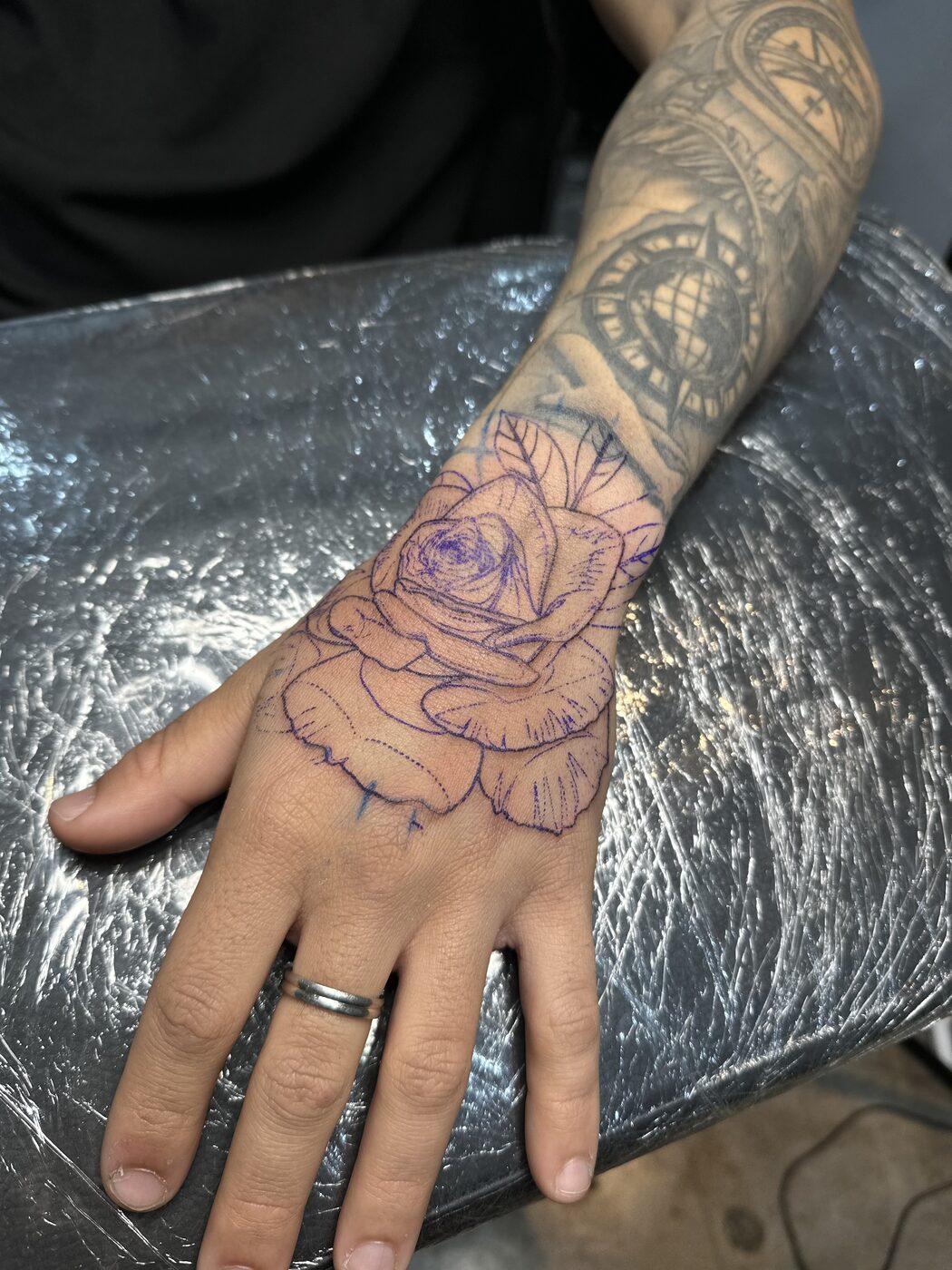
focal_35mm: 24
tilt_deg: -52.9
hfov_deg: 56.8
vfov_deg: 71.6
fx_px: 880
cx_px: 476
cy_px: 635
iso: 64
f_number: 1.78
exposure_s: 1/156
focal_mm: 6.86
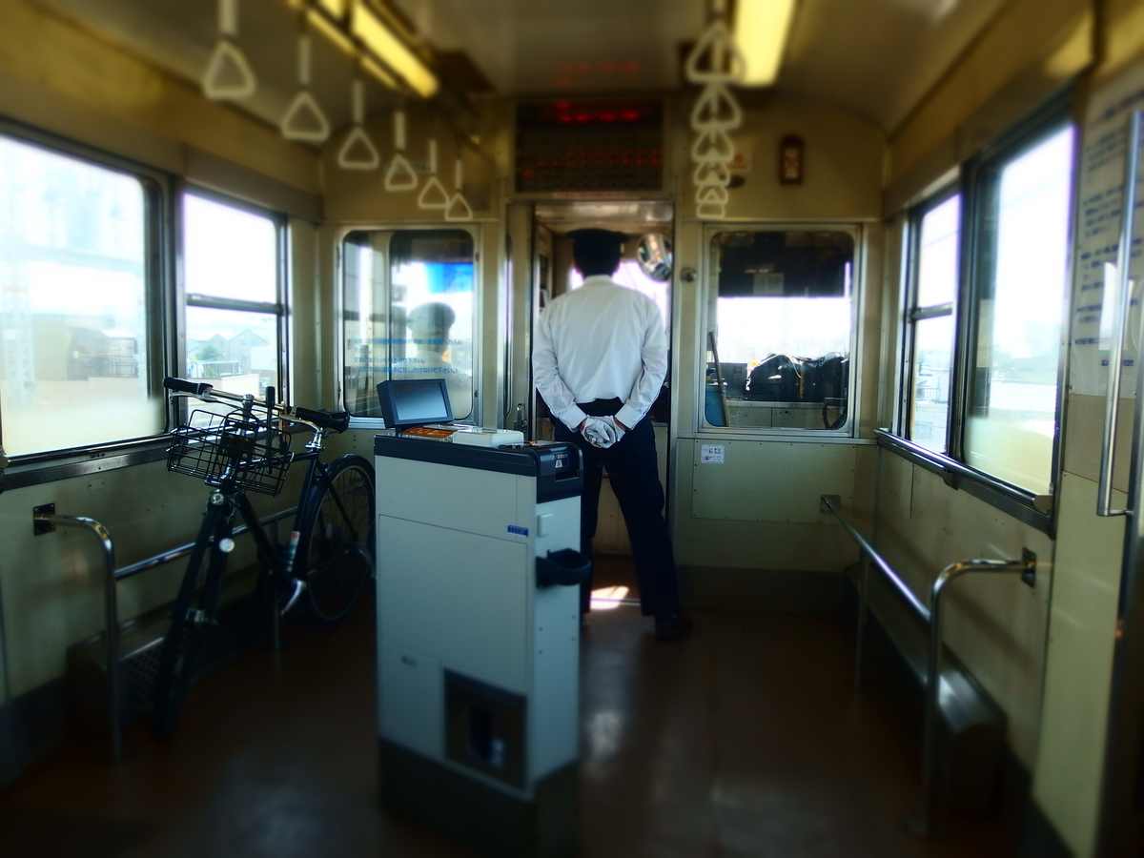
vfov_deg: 53.1
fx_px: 859
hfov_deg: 67.3
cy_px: 429
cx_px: 572
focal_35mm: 26
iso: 100
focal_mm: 4.7
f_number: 2.5
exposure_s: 1/320
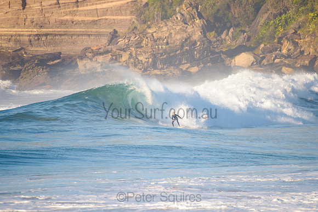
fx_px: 5414
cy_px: 104
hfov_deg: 3.4
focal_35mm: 613
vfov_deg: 2.2
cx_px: 162
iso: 200
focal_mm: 500
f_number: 5.6
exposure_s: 1/1600
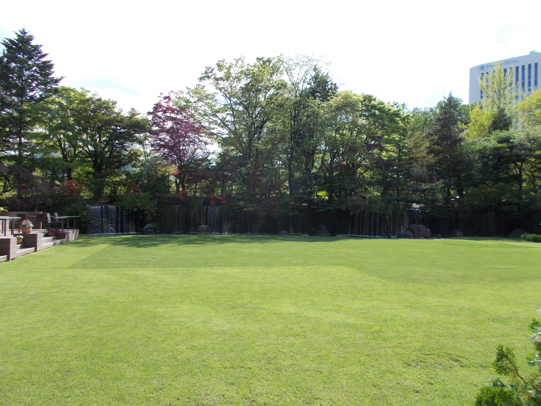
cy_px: 203
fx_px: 406
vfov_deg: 53.1
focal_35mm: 26
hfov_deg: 67.3
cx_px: 270
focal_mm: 4.6
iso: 80
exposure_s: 1/500
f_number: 3.2
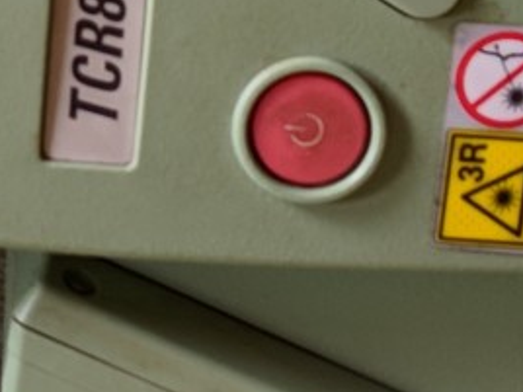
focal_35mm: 155
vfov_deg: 9.4
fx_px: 2342
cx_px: -146
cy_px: -135
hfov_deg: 12.4
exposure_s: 1/25
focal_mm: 3.81
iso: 750
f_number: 2.2
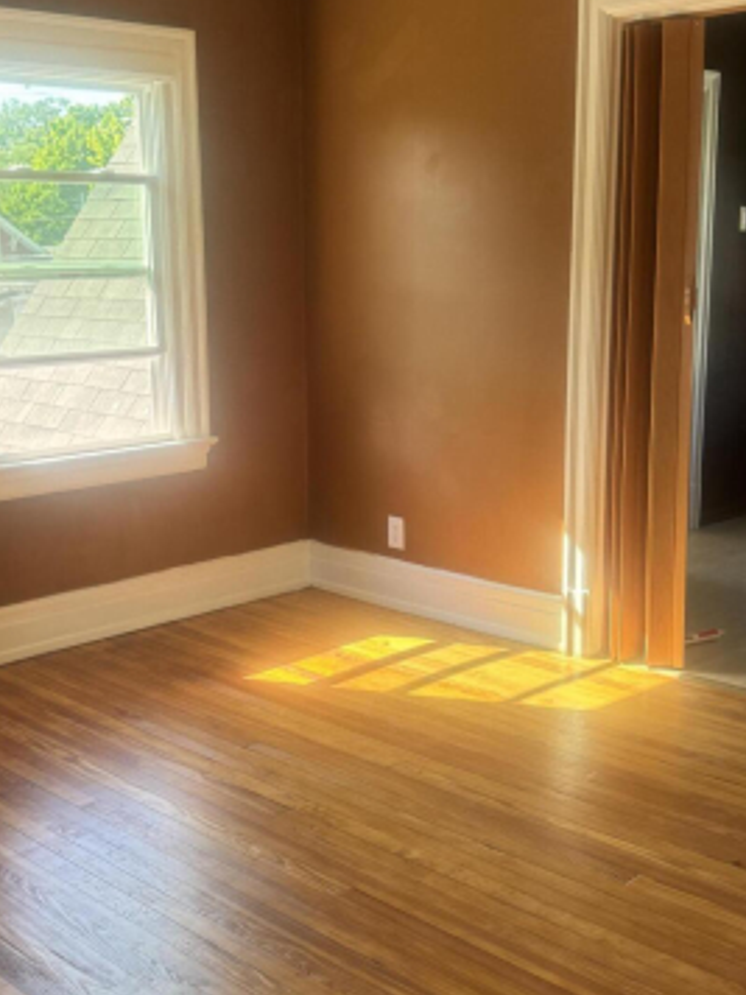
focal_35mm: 45
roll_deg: +1.9
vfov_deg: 42.1
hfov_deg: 32.1
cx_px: 305
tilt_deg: -12.7
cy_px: 530
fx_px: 1293
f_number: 1.78
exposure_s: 1/135
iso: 100
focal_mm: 6.76
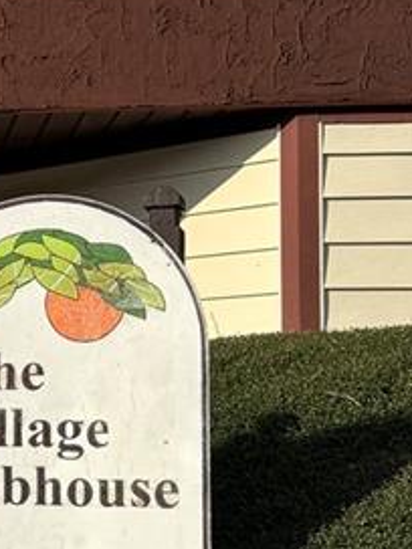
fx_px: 1682
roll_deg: -0.5
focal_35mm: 106
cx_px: -347
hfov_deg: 12.6
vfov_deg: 18.5
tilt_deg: +4.1
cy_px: 347
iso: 80
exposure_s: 1/4608
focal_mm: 6.76
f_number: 1.78
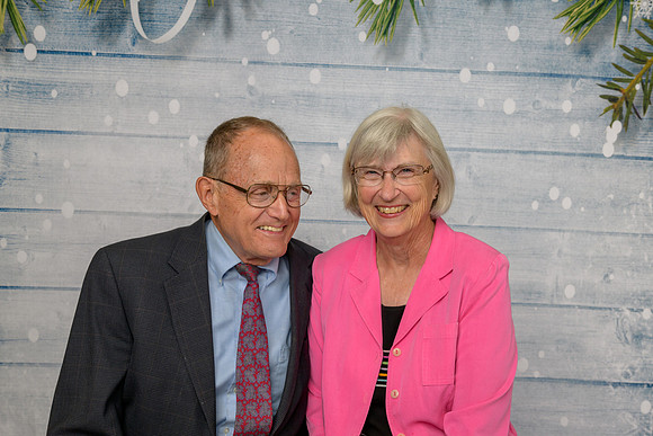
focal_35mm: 45
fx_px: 816
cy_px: 218
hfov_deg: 43.6
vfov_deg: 29.9
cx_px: 326
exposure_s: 1/125
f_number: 10
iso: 400
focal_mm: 45
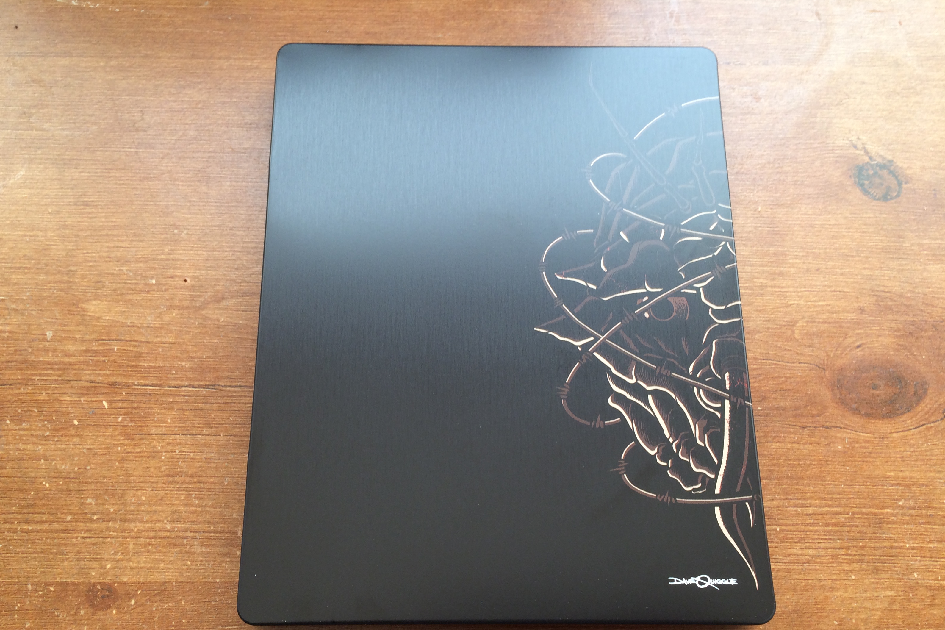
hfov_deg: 60.3
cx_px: 462
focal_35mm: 31
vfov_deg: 42.2
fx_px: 814
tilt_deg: -73.4
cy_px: 357
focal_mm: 4.15
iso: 40
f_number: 2.2
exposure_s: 1/60
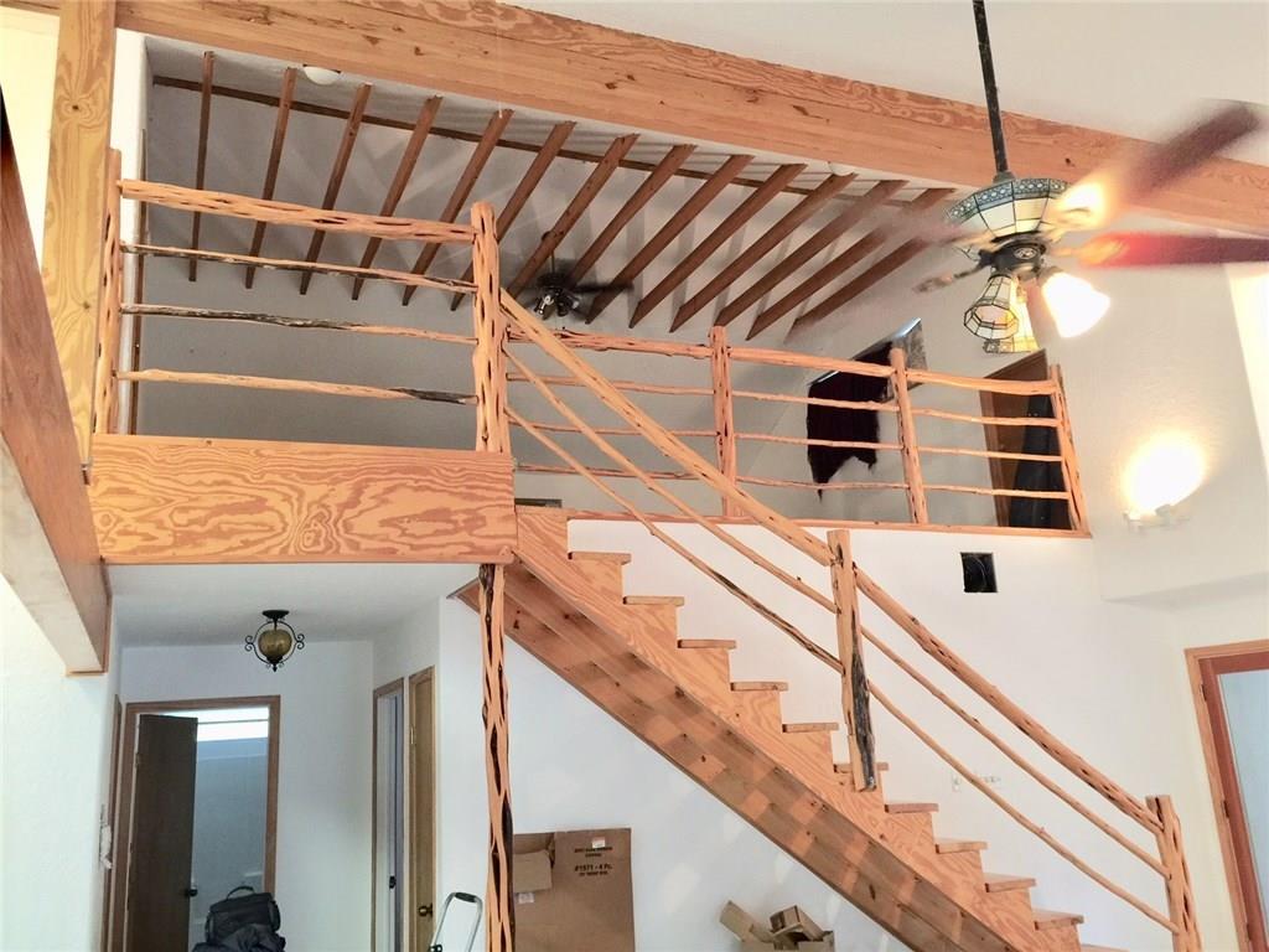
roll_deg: +3.3
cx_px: 634
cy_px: 476
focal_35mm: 29
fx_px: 1063
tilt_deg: +12.9
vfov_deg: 48.2
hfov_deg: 61.7
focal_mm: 4.15
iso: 64
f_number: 2.2
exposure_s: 1/4
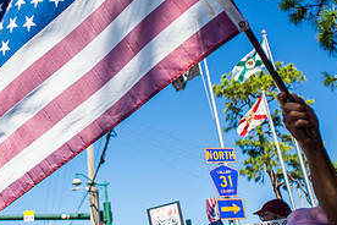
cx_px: 104
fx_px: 393
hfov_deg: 45.5
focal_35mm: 42
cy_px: 83
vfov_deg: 31.7
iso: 64
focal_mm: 20
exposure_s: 1/640
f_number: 6.3
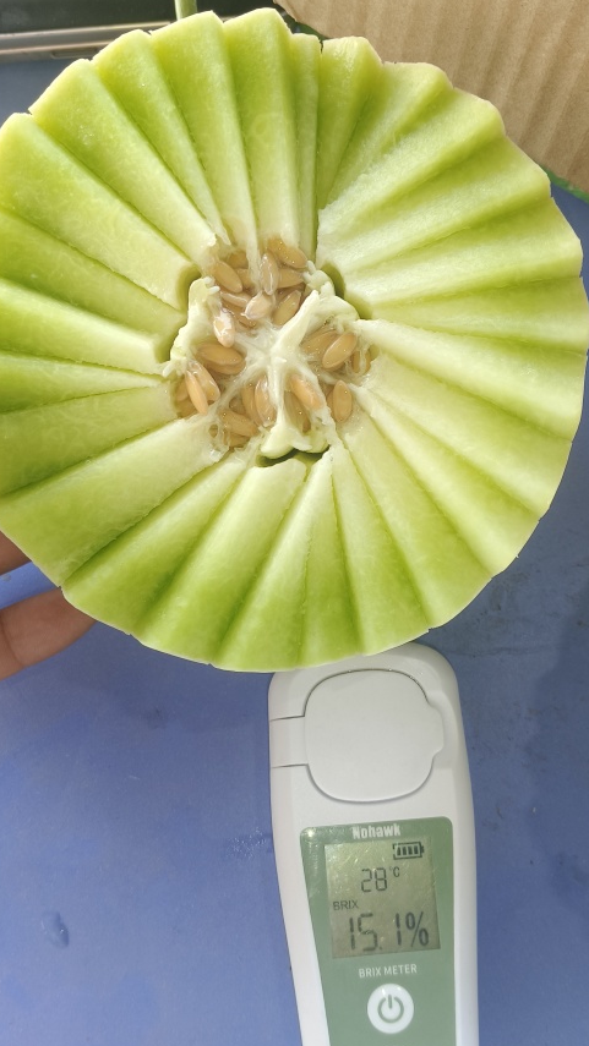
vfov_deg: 57.9
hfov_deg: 34.5
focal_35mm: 34
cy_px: 579
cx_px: 364
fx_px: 944
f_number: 1.79
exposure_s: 1/99.5
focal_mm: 4.84
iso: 748
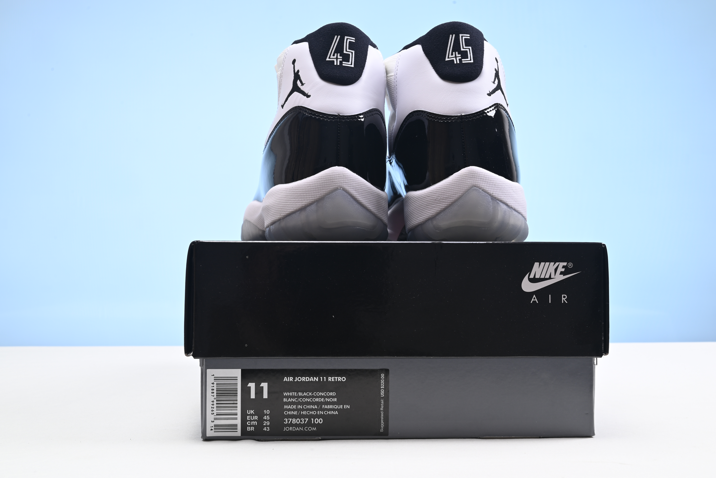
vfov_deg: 34.2
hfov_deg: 49.5
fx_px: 776
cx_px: 358
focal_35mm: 39
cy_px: 239
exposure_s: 1/2
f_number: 16
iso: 125
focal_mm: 39
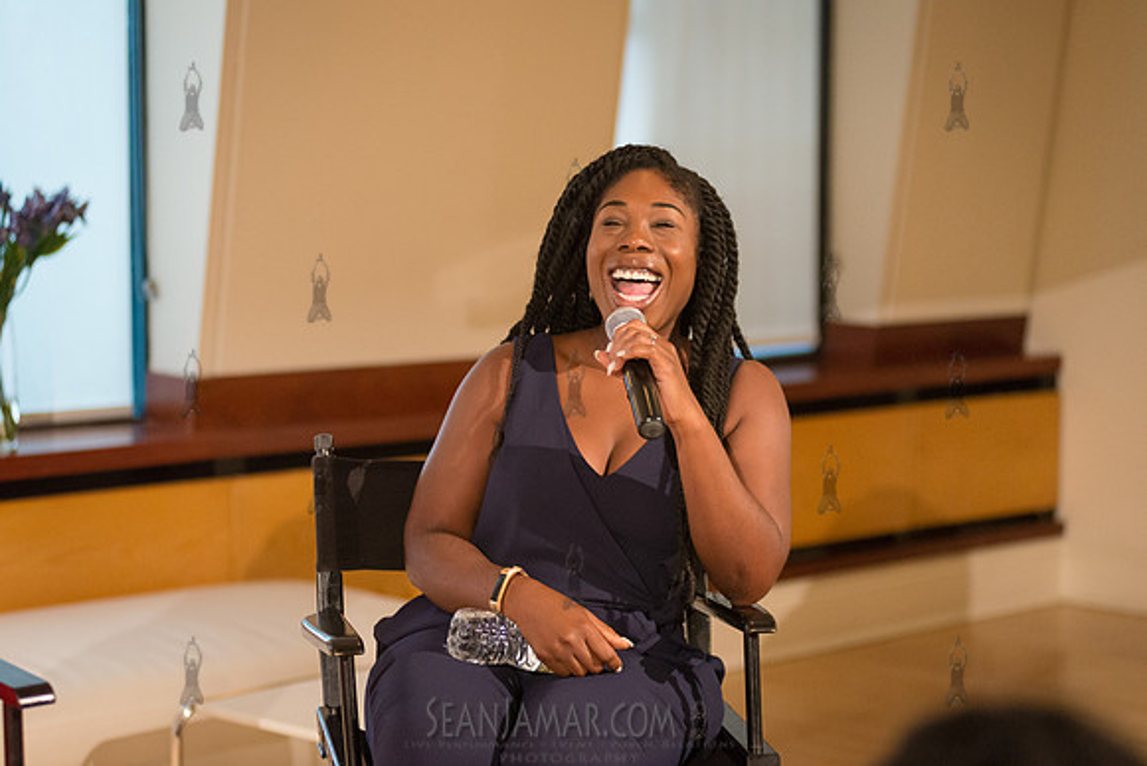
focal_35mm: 80
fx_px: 2549
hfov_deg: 25.4
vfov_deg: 17.1
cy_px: 383
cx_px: 574
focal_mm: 80
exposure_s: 1/200
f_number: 2.8
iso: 4000
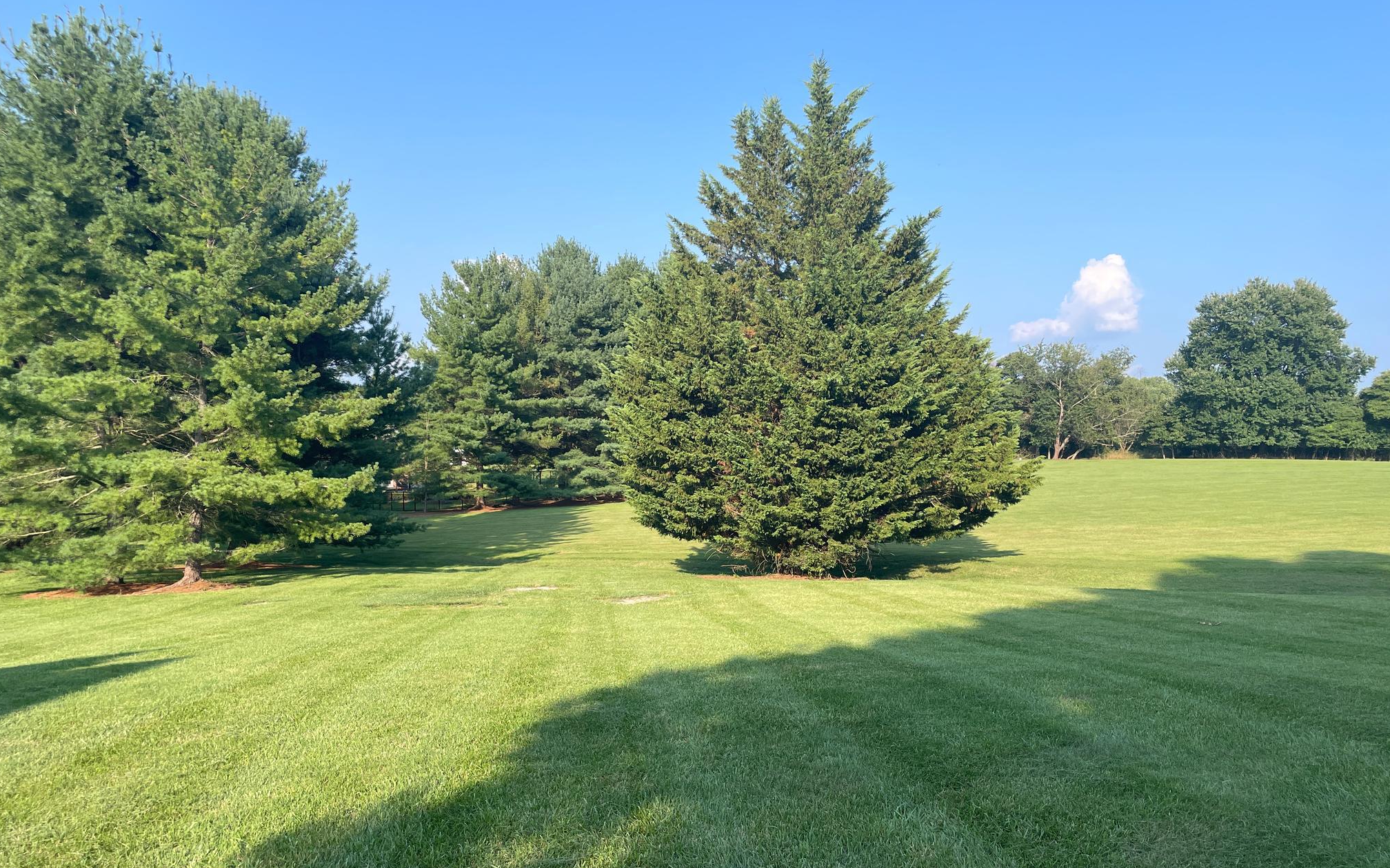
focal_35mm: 28
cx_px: 692
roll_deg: +1.2
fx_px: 1061
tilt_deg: -1.4
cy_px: 501
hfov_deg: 66.5
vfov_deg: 44.4
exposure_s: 1/1531
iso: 32
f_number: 1.6
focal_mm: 4.2
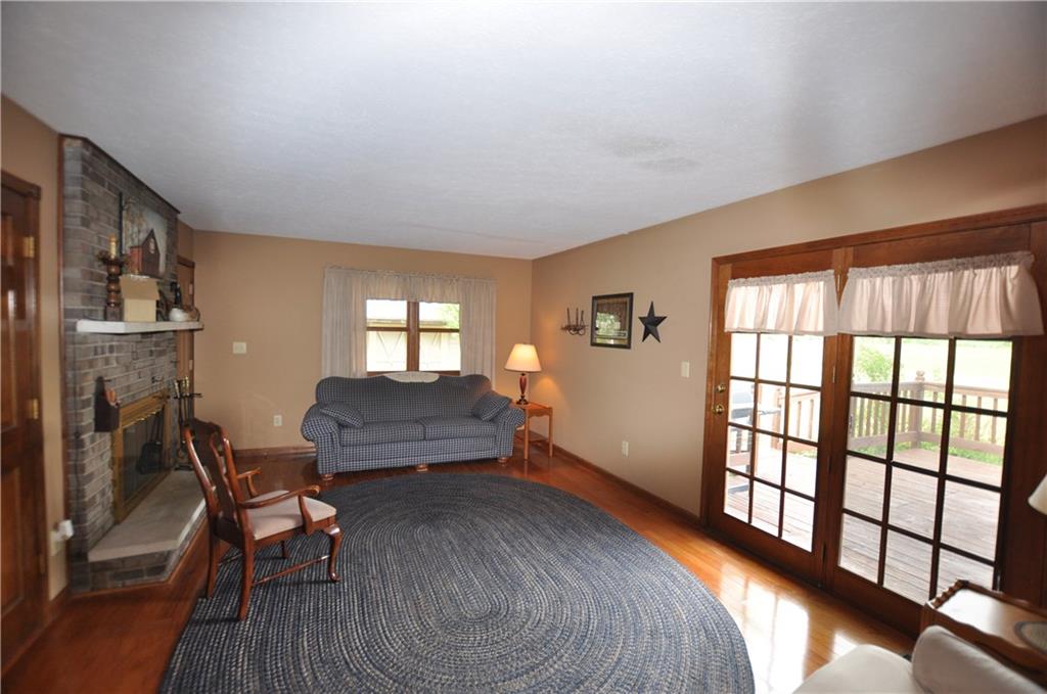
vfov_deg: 77.1
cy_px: 347
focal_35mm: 15
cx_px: 524
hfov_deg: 100.5
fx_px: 435
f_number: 4
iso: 450
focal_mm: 10
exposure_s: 1/60
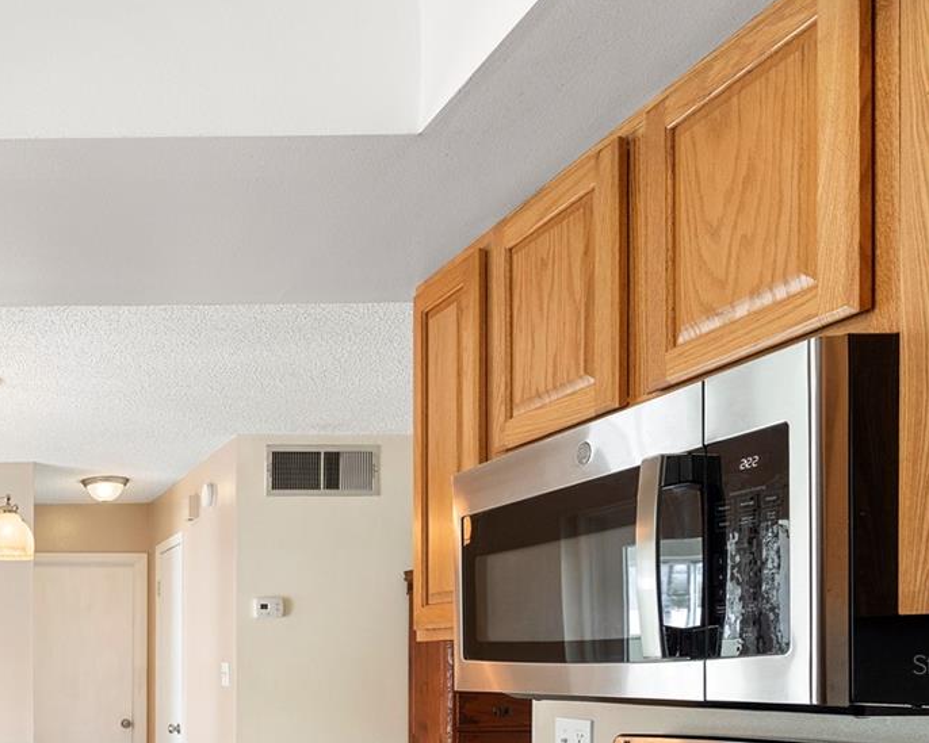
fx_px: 962
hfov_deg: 42.5
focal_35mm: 35
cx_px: -50
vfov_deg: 39.3
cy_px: 665
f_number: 8
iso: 800
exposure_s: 1/15
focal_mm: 16
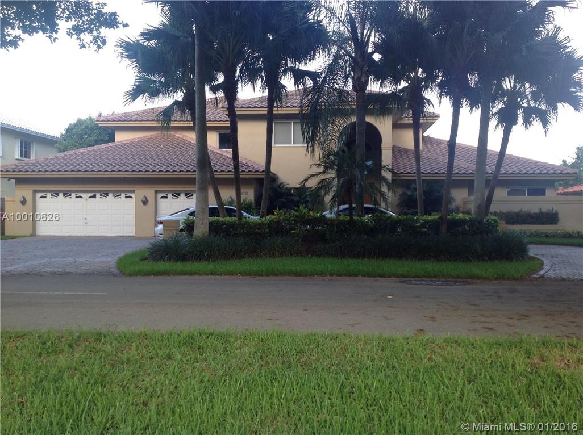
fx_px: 589
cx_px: 292
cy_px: 218
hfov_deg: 52.7
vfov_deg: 40.6
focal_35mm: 35
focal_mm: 4.28
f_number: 2.4
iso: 50
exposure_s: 1/171
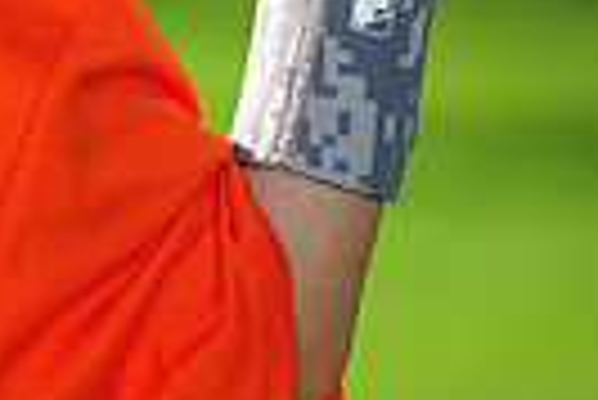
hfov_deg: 2.4
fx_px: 14501
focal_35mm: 872
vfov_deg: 1.6
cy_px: -292
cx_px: -513
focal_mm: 200
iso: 200
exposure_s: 1/800
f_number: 4.5
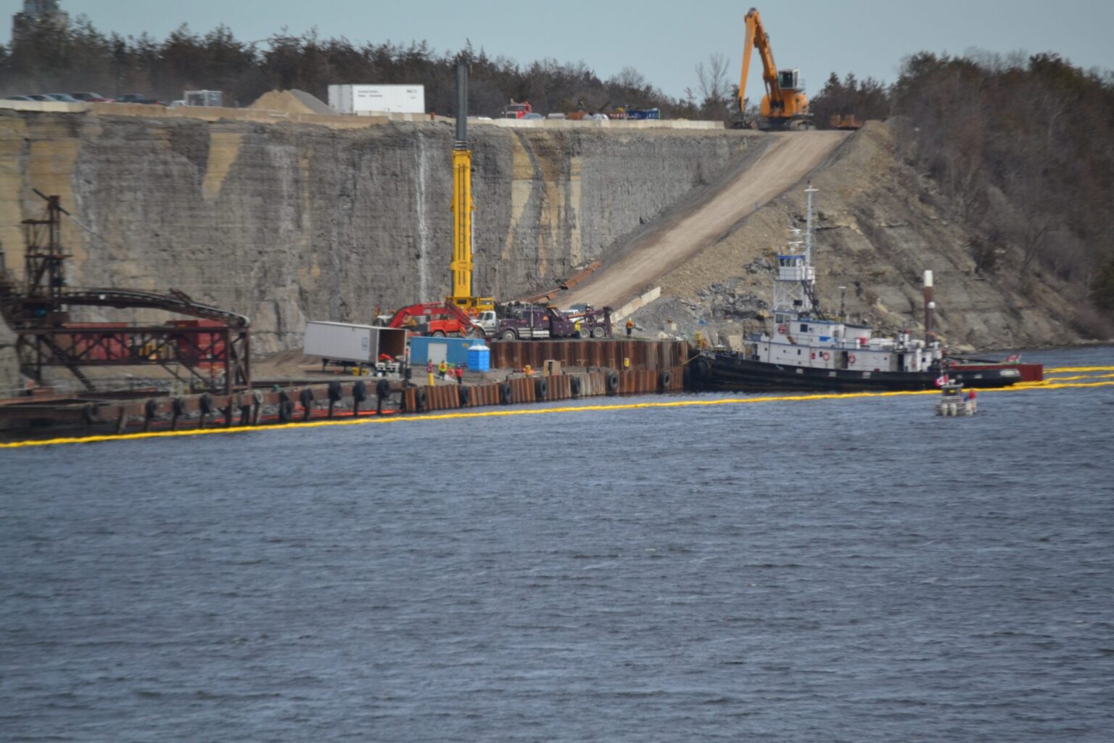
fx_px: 9283
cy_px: 372
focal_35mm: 300
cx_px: 557
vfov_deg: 4.6
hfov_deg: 6.9
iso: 400
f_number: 5.6
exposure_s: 1/1250
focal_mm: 200
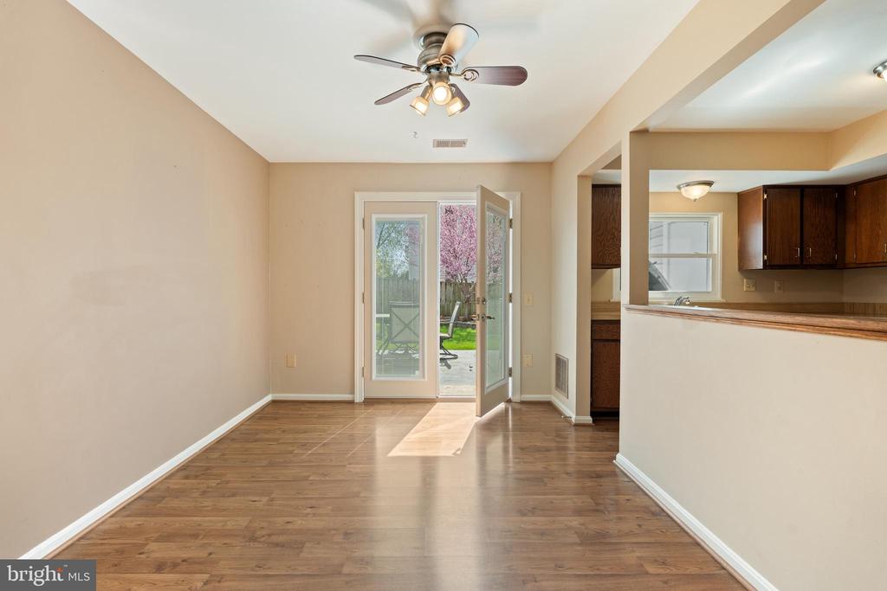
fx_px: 394
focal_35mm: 16
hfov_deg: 96.7
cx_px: 444
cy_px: 296
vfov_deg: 73.8
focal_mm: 16
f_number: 7.1
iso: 320
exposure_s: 1/20
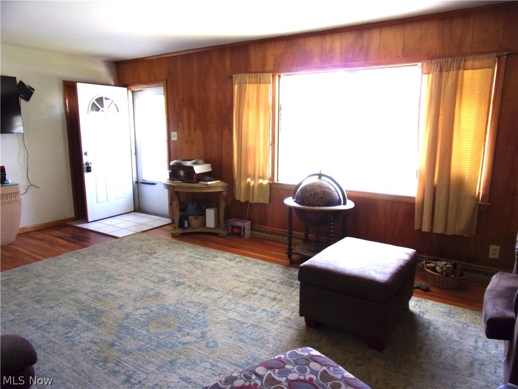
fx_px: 359
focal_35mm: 24
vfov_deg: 56.8
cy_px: 194
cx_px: 259
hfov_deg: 71.6
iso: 97
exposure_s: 1/34
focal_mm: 4.3
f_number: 3.3
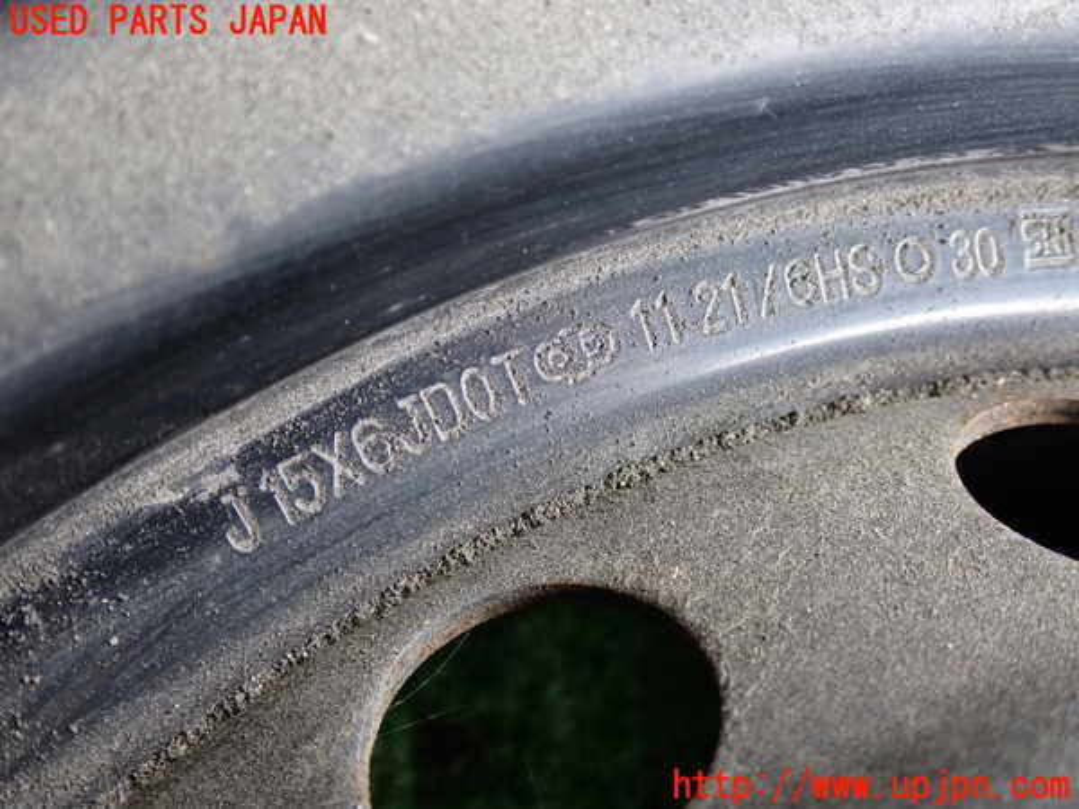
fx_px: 1122
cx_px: 540
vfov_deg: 39.7
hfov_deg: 51.4
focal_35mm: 36
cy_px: 404
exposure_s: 1/50
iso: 200
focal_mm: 6.37
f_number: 2.5
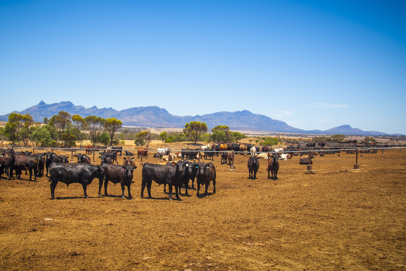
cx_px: 175
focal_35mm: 39
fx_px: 440
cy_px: 129
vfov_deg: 34.2
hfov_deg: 49.4
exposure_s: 1/320
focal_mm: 32
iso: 100
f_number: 9
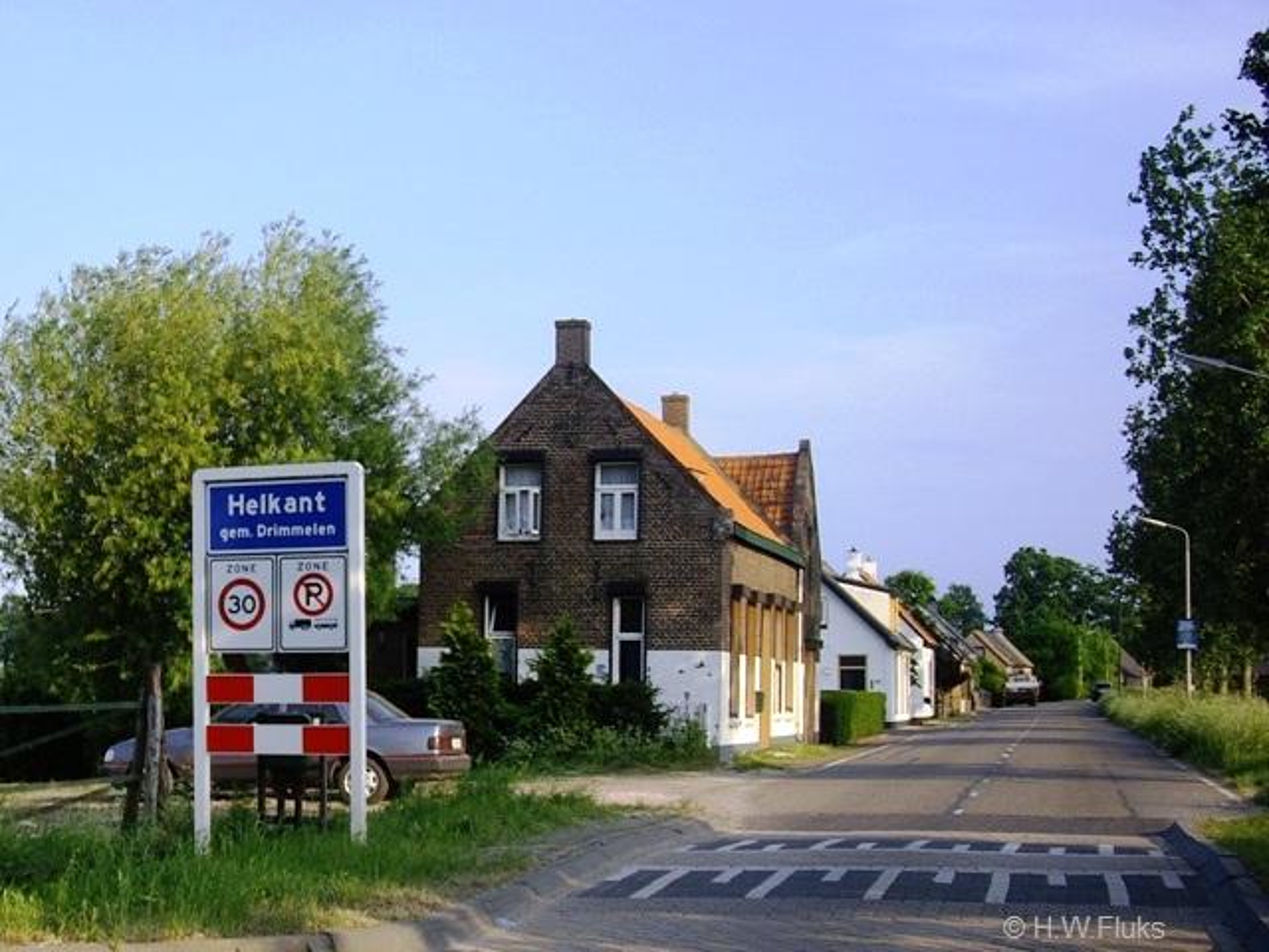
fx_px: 1393
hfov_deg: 49.0
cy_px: 476
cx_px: 634
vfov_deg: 37.7
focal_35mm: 38
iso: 64
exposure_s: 1/60
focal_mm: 7.9
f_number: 8
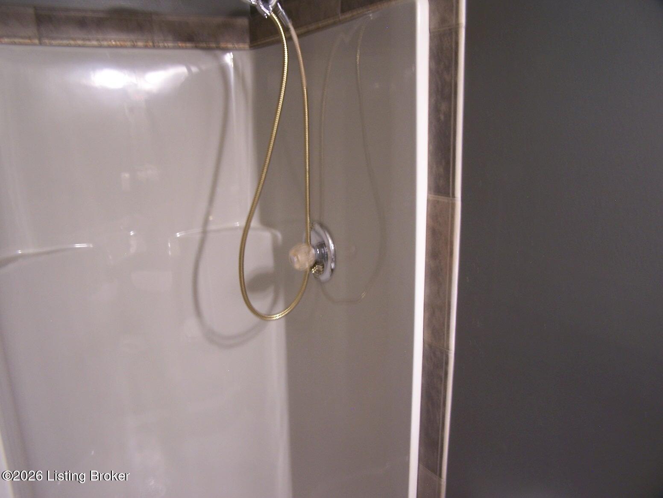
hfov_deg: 49.0
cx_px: 332
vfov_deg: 37.7
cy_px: 249
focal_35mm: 38
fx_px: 728
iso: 80
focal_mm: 6.3
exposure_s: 1/2
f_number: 2.8
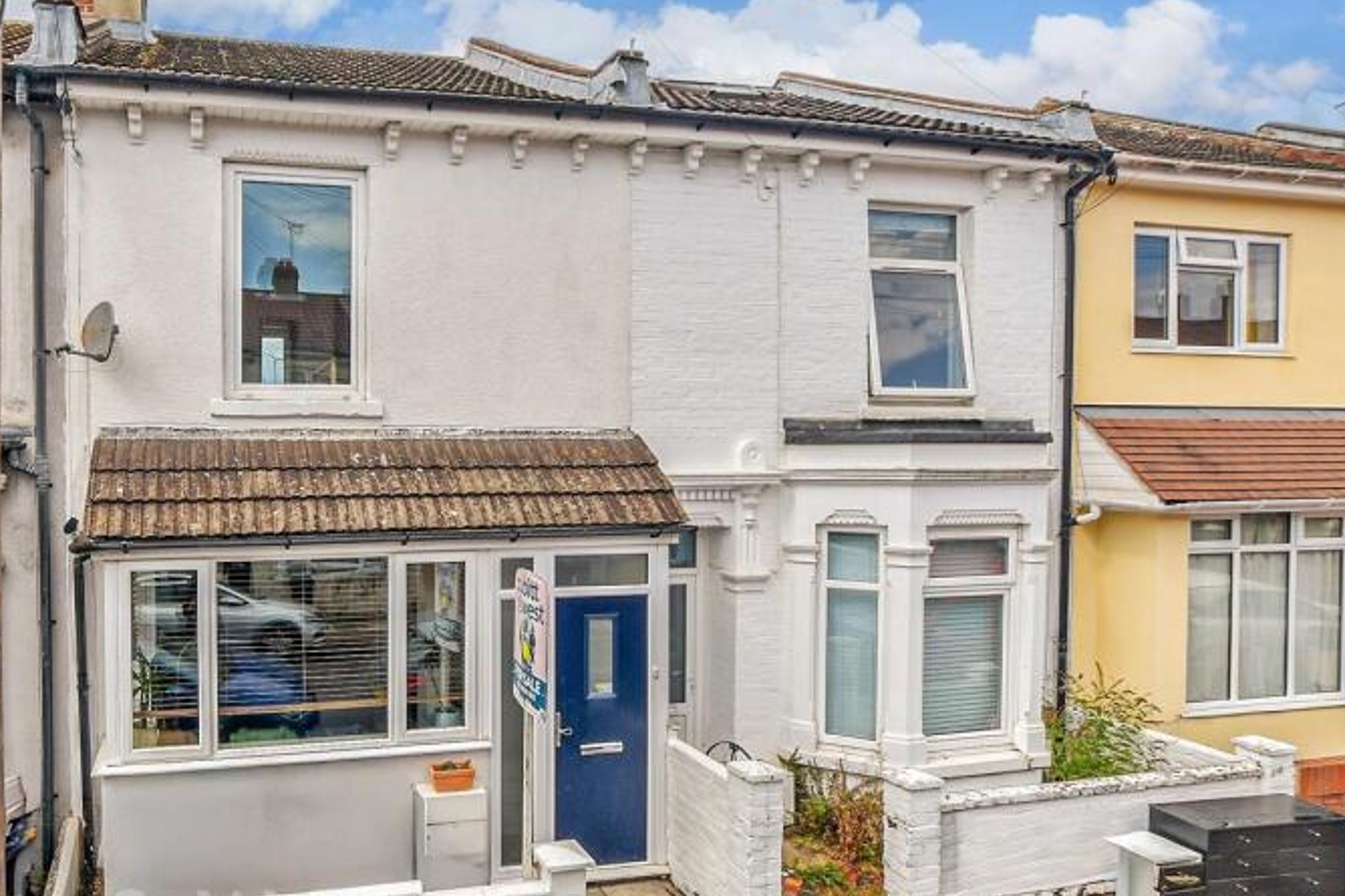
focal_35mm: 23
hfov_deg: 72.5
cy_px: 454
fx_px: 859
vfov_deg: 55.1
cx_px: 391
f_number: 9
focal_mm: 10
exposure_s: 1/250
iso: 160
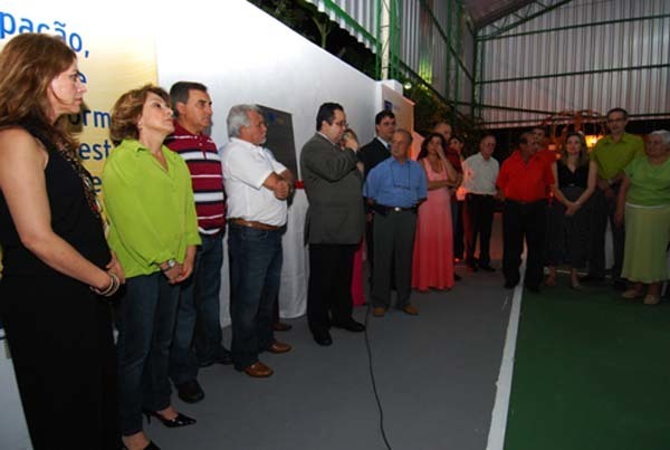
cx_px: 335
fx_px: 336
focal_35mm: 18
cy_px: 225
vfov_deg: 67.7
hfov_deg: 89.9
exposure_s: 1/40
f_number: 4
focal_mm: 12
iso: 800
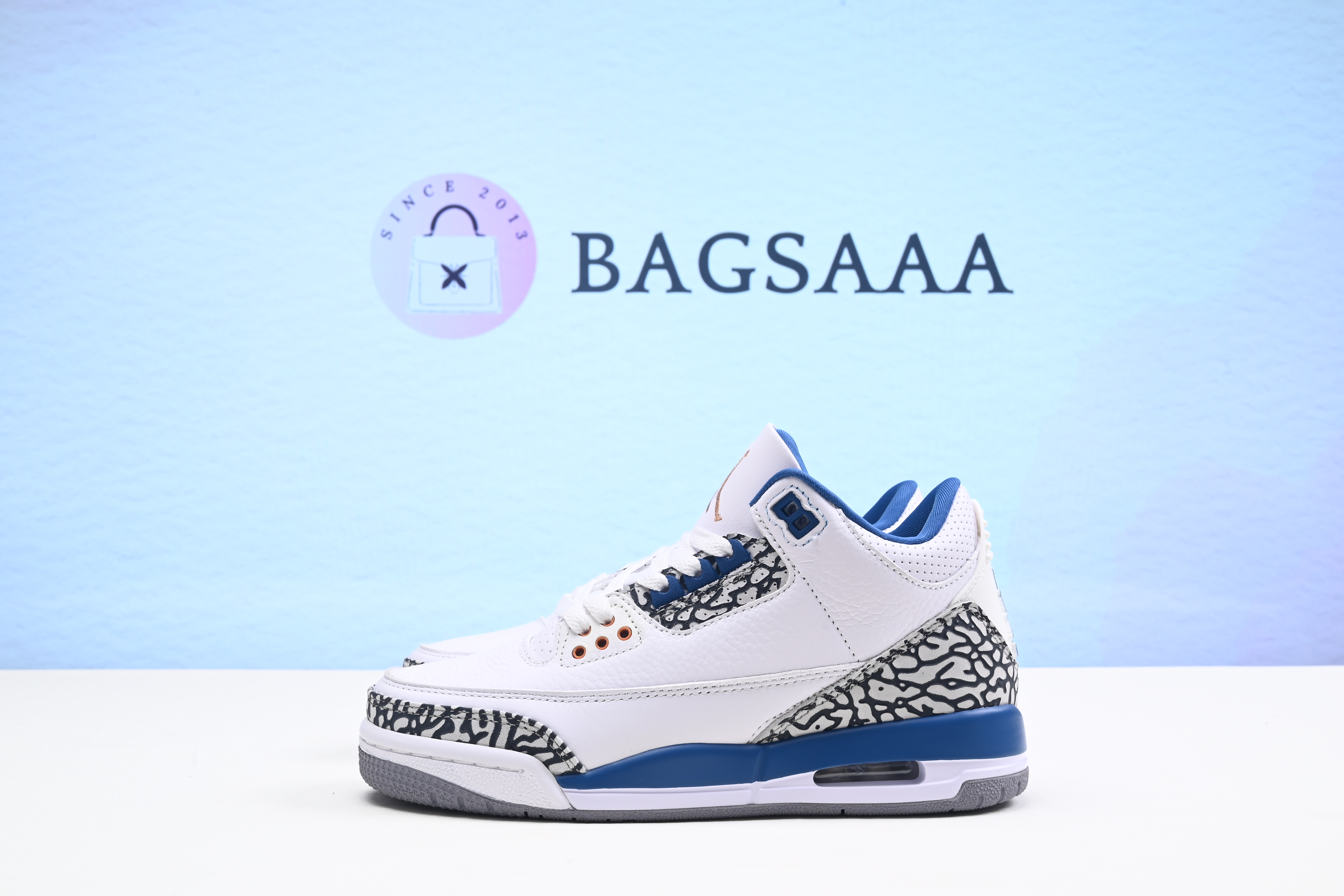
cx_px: 658
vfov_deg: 32.6
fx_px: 1530
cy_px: 457
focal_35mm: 41
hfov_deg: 47.4
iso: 100
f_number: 16
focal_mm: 40
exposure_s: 1/2
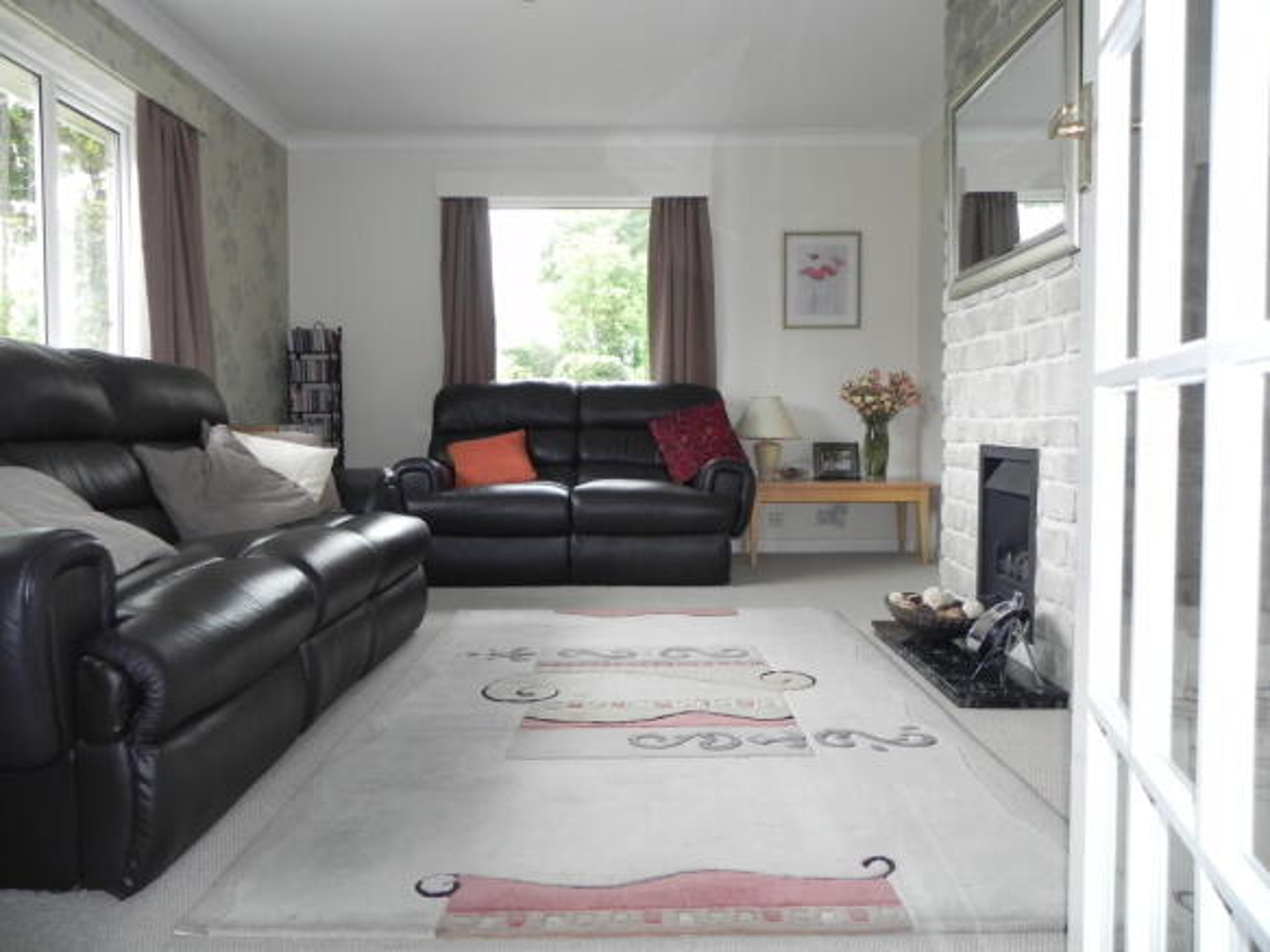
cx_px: 635
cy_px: 476
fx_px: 954
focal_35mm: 26
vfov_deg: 53.0
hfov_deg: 67.3
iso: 160
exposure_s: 1/53.3
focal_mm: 4.6
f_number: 2.8
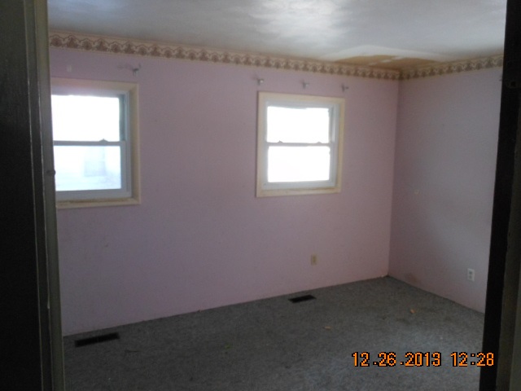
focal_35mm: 28
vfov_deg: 49.7
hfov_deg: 63.4
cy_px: 196
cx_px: 260
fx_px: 421
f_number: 3.7
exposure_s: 1/100
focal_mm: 5
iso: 400
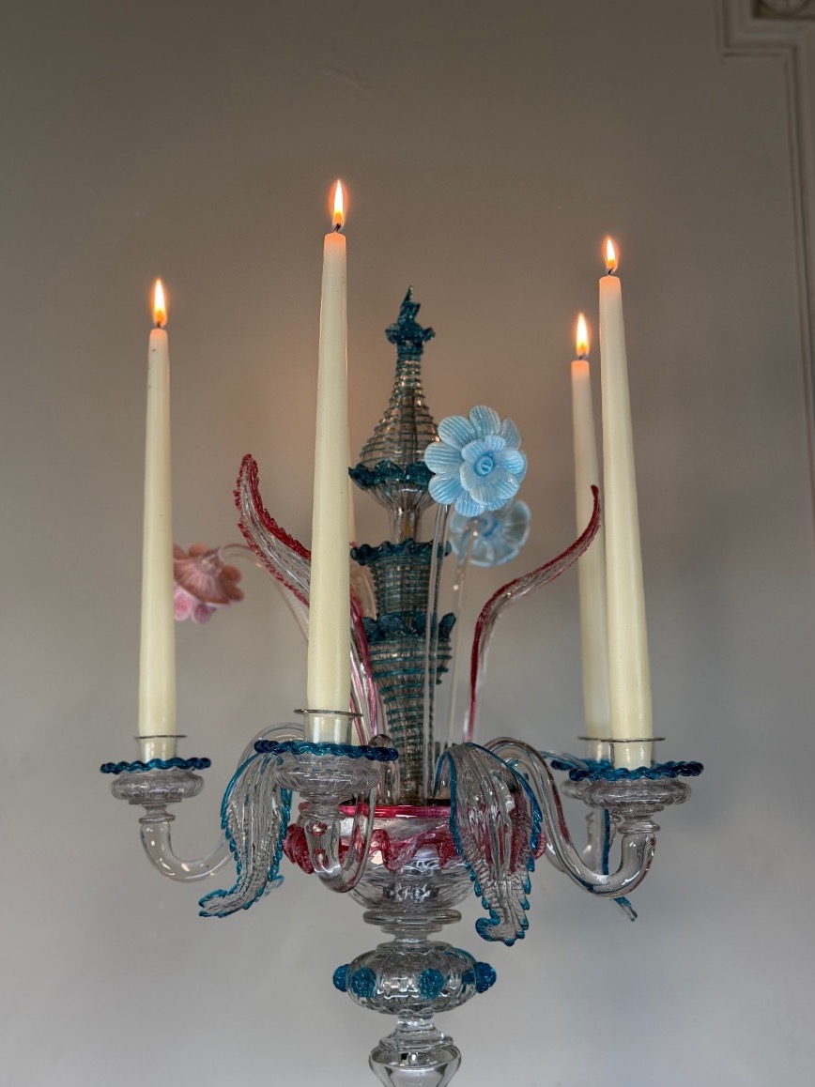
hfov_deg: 30.3
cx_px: 408
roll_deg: -0.5
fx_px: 1507
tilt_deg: +10.8
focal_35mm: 48
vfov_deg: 39.7
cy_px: 544
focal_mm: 6.76
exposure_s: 1/100
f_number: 1.78
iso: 100
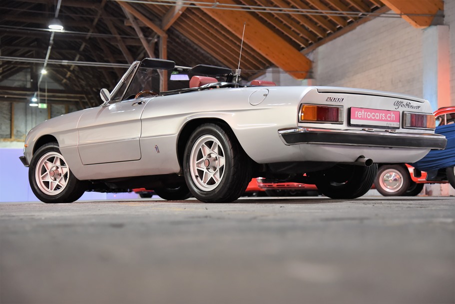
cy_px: 152
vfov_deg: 23.4
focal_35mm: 58
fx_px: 733
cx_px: 228
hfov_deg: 34.5
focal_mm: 58
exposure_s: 1/60
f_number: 4
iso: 1600
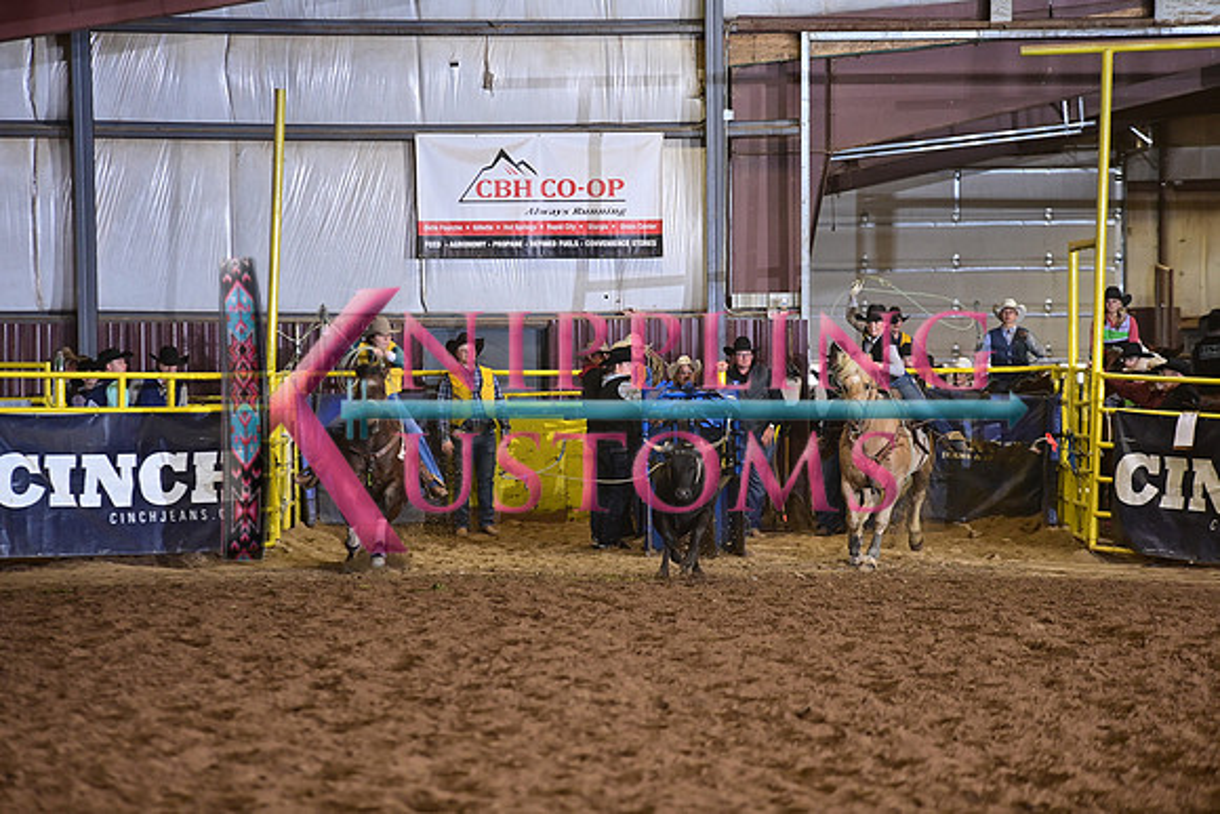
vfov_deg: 6.9
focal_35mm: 200
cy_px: 407
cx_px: 610
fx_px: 6779
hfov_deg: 10.3
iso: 1600
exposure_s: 1/250
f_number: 3.2
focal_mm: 200
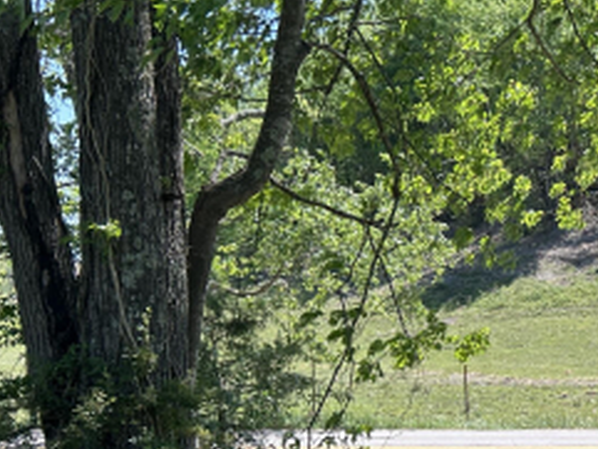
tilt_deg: -5.6
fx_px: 1244
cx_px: 805
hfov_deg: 23.5
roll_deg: +0.7
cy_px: 432
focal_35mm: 72
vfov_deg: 19.9
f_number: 1.5
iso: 50
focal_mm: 5.7
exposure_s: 1/1147
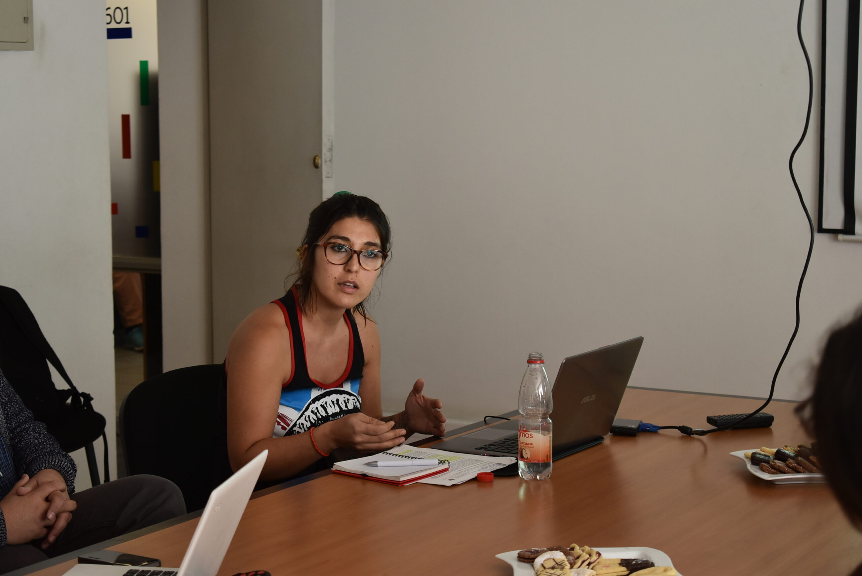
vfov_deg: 16.6
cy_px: 288
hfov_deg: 24.6
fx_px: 1977
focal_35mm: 82
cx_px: 431
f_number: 5.6
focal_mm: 55
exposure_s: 1/60
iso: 720
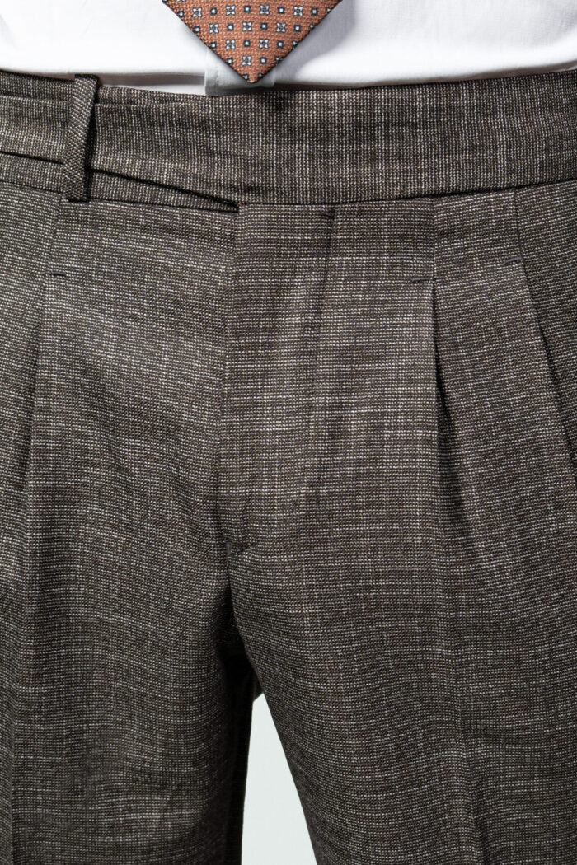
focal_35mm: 42
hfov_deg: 31.9
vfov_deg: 46.4
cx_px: 288
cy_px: 432
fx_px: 1010
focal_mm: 28
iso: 100
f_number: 2.8
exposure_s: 1/100
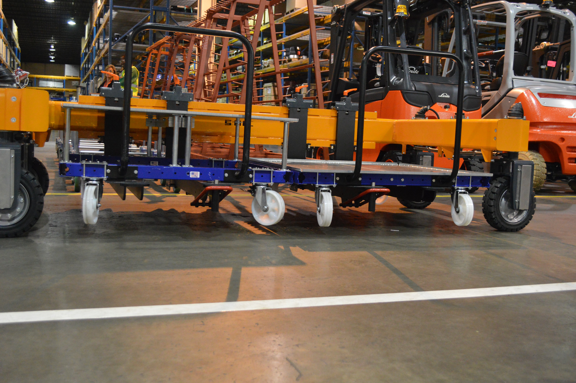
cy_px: 192
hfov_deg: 49.6
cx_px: 288
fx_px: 623
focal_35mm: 39
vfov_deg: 34.1
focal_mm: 26
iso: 2500
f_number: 4.2
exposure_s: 1/60
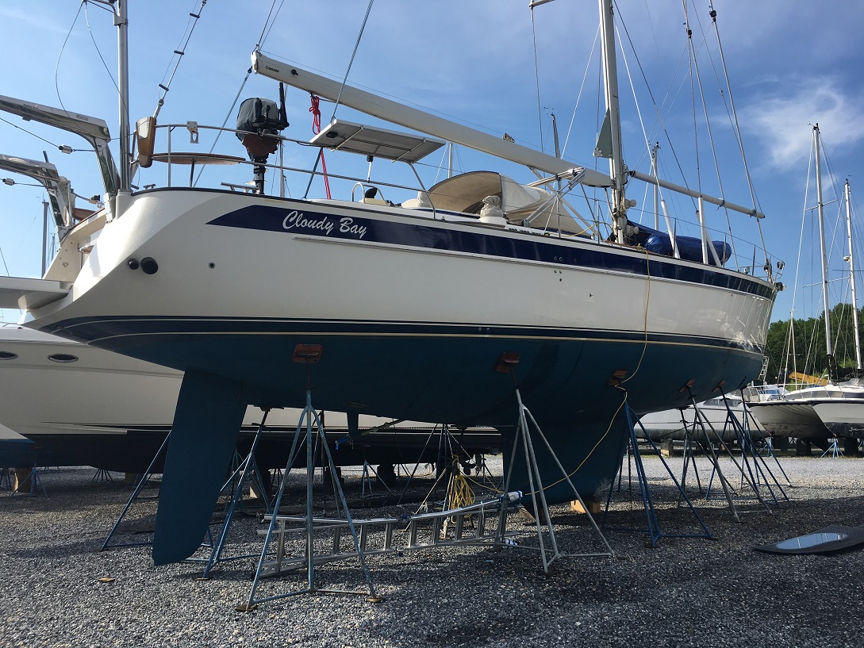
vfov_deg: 48.2
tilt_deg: +7.0
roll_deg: -0.6
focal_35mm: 29
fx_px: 724
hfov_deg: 61.7
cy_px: 324
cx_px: 432
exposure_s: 1/1479
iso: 25
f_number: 2.2
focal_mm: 4.15
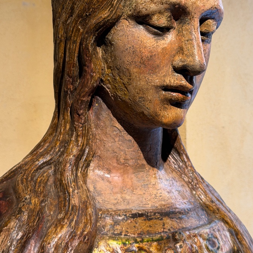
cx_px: 127
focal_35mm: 76
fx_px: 628
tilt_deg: +6.2
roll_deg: +0.0
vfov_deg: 22.5
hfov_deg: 22.8
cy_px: 63
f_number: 1.78
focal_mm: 6.76
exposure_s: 1/50
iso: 64
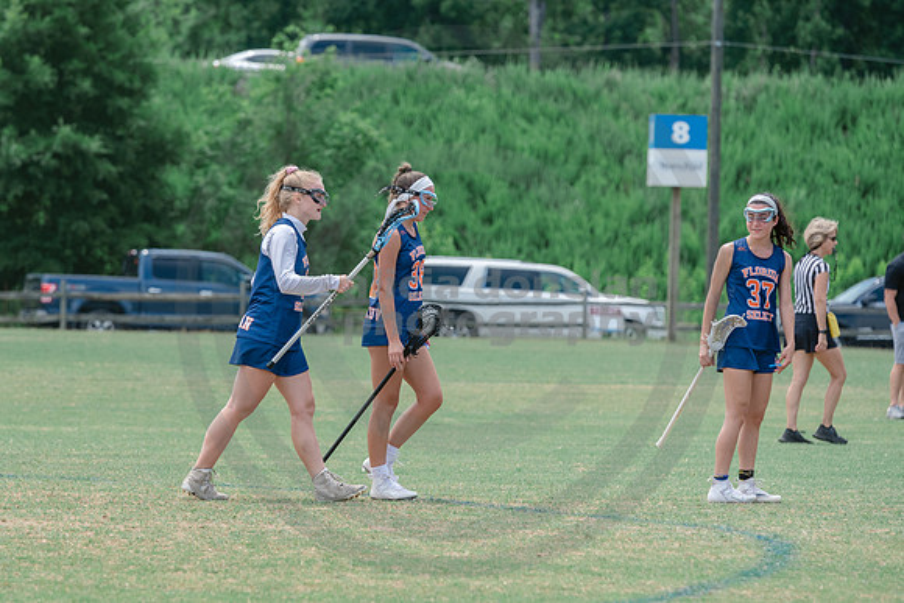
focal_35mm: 286
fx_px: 7174
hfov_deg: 7.2
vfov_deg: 4.8
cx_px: 278
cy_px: 311
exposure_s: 1/1600
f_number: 5
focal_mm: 200
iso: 400
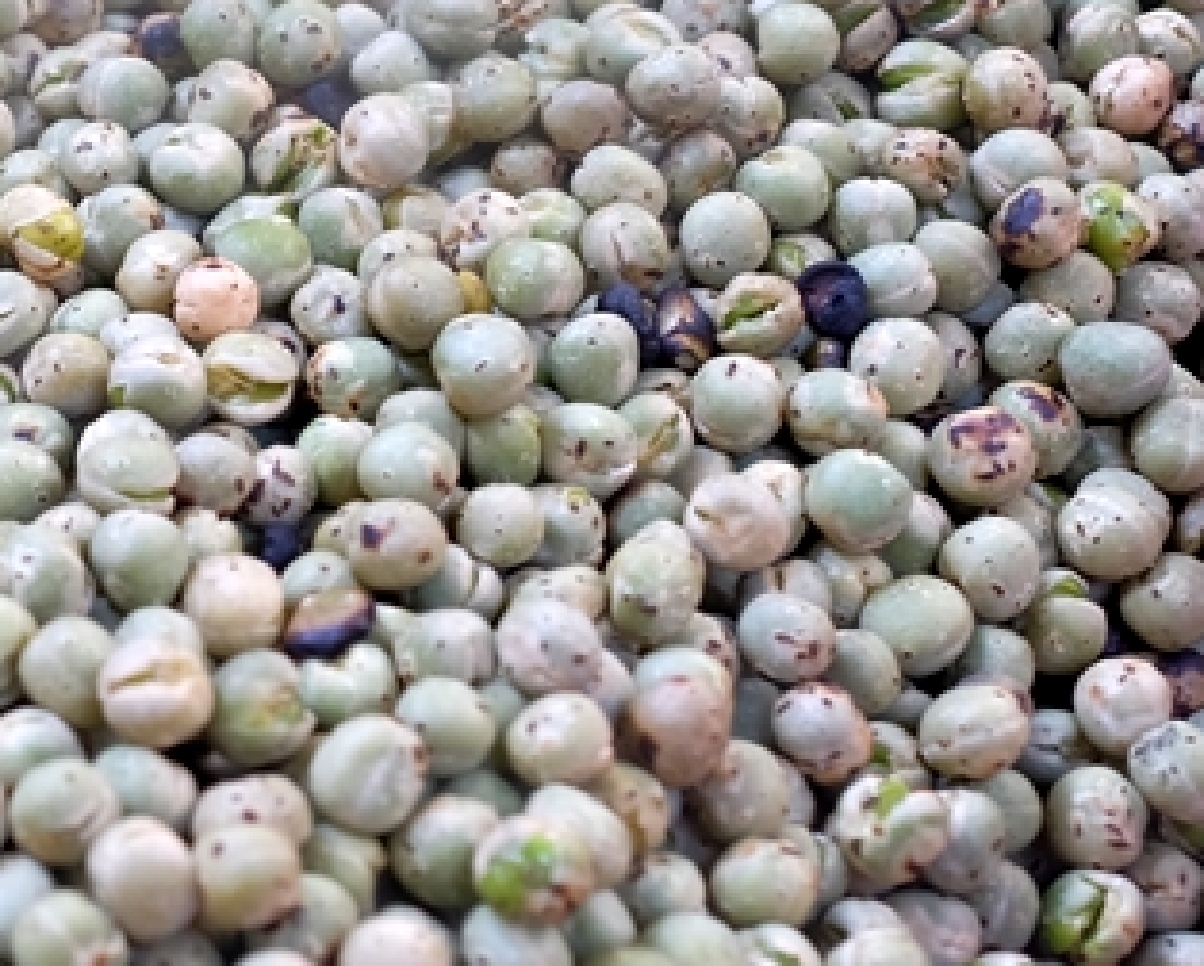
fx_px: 3354
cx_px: -230
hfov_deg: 19.2
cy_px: 249
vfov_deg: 16.3
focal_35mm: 94
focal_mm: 23
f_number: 5.6
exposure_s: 1/26
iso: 500
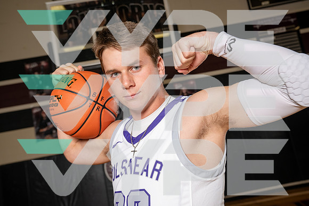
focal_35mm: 39
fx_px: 335
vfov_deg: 34.2
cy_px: 103
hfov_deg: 49.5
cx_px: 154
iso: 320
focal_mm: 39
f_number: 5.6
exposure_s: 1/250
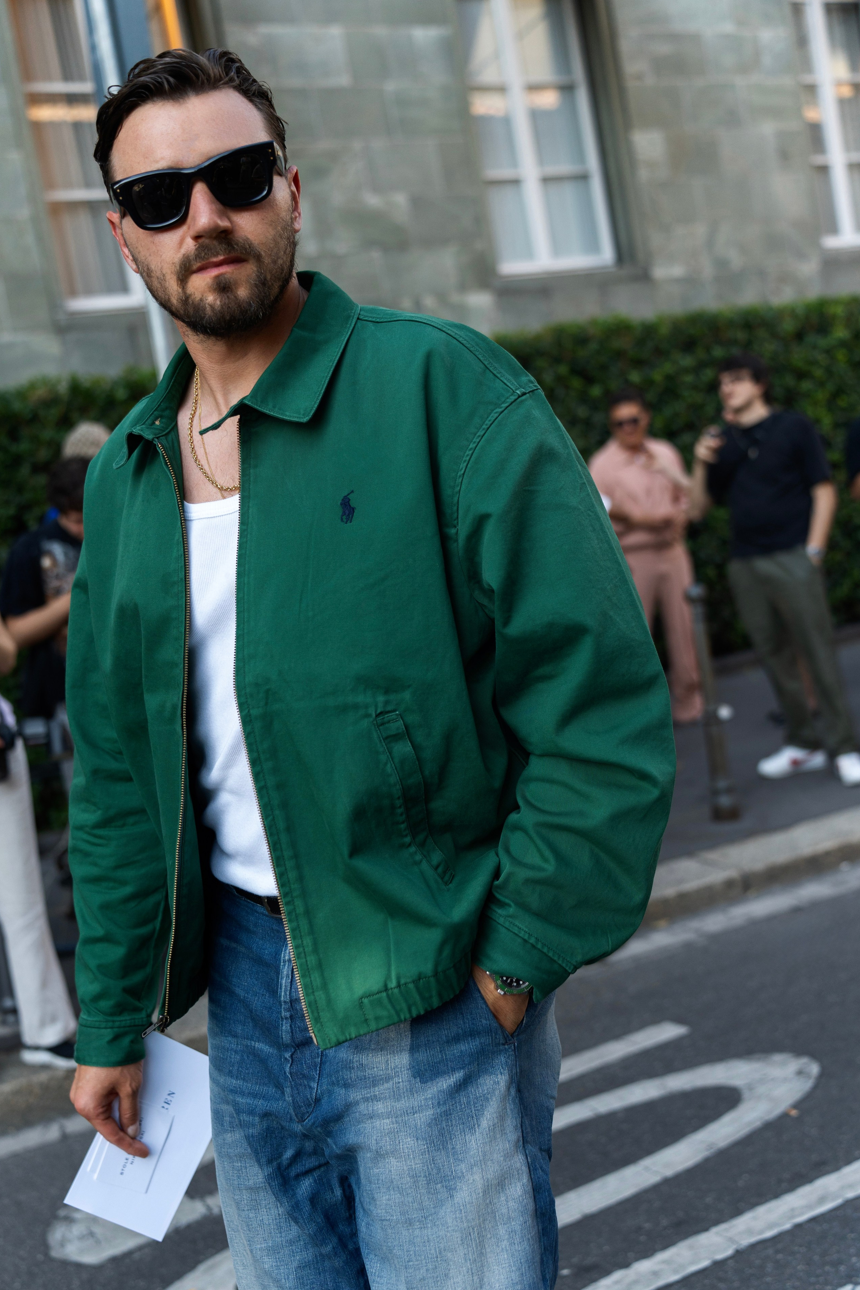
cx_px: 403
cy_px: 691
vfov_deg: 47.4
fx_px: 1469
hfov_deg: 32.6
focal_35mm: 41
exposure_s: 1/1000
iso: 640
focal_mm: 38
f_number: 2.8
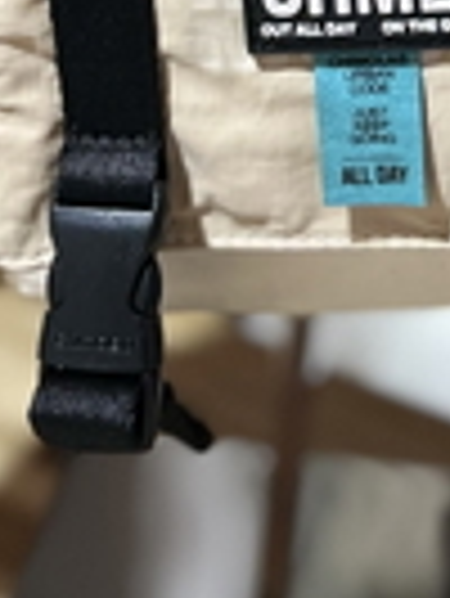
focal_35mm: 104
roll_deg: -6.2
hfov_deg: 14.1
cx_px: 414
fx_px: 1800
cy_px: -344
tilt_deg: -5.4
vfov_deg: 16.8
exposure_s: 1/50
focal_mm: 5.7
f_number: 1.5
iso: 320
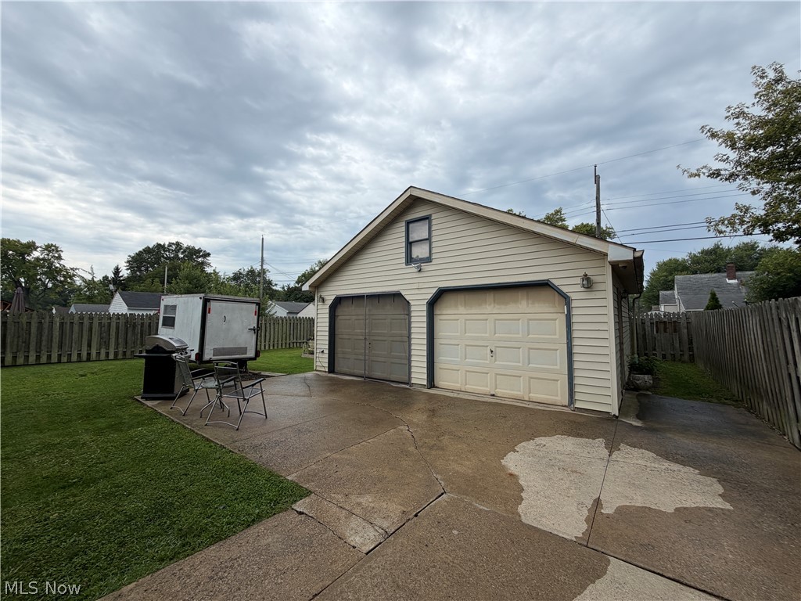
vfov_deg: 85.7
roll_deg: +2.1
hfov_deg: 102.1
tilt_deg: +7.8
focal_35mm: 14
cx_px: 400
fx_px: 324
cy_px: 300
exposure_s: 1/770
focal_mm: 2.22
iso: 32
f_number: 2.2
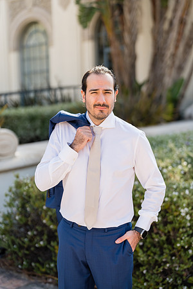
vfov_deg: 39.6
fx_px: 402
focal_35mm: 50
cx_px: 96
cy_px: 144
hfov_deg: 27.0
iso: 125
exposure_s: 1/2000
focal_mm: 50
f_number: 1.6
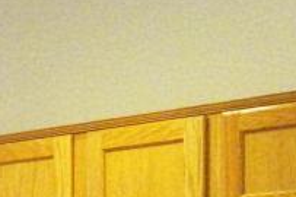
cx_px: -420
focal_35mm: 171
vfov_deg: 7.5
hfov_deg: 10.4
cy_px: 458
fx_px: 1405
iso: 2500
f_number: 4
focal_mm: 20
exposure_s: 1/160
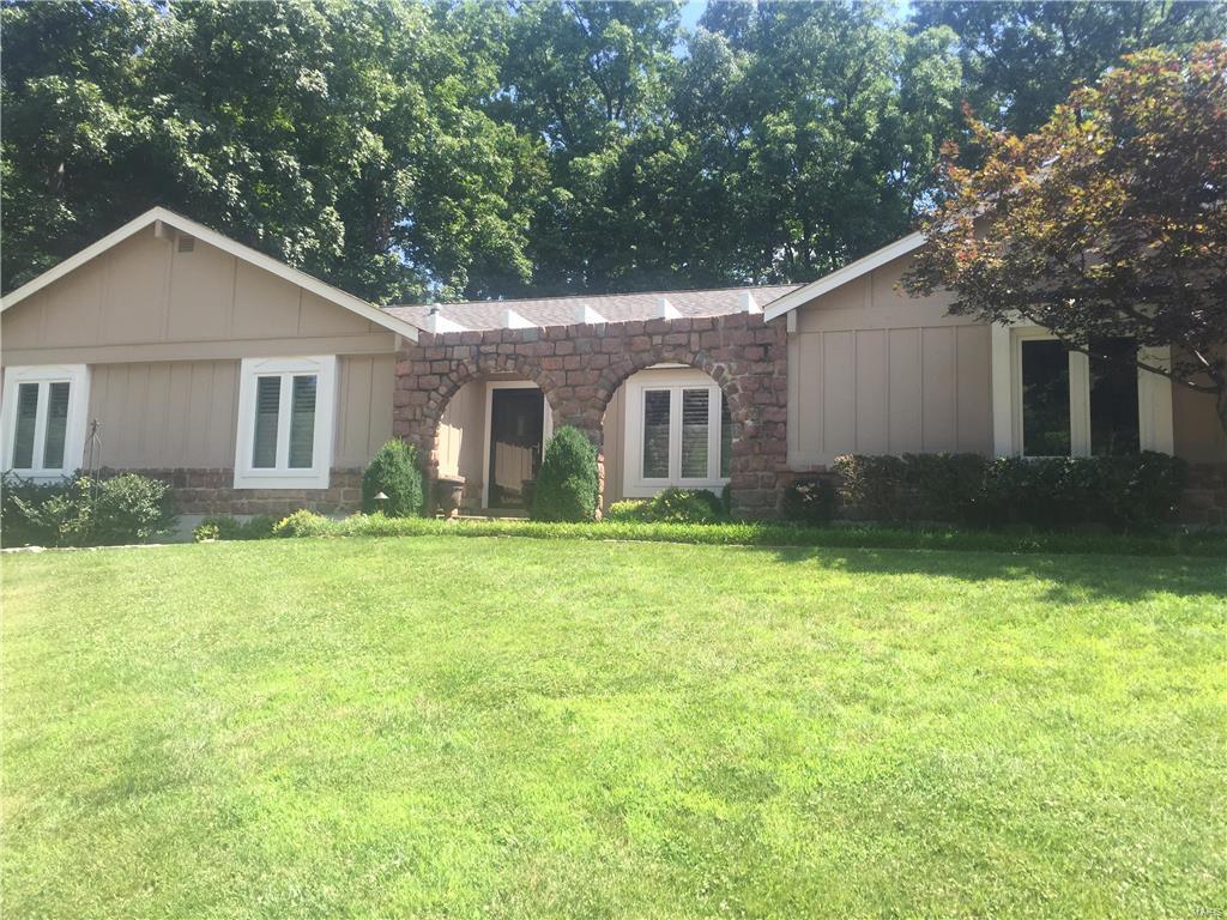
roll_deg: -2.6
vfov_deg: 48.2
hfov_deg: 61.7
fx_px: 1028
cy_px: 460
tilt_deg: +6.2
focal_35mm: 29
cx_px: 614
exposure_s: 1/549
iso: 32
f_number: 2.2
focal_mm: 4.15
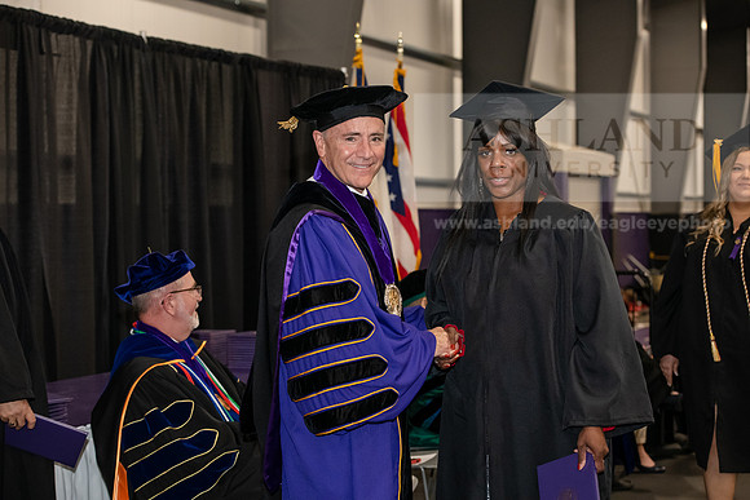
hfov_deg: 27.0
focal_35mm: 75
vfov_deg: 18.2
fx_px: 1563
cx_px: 375
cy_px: 250
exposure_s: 1/200
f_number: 5
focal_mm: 75
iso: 2500
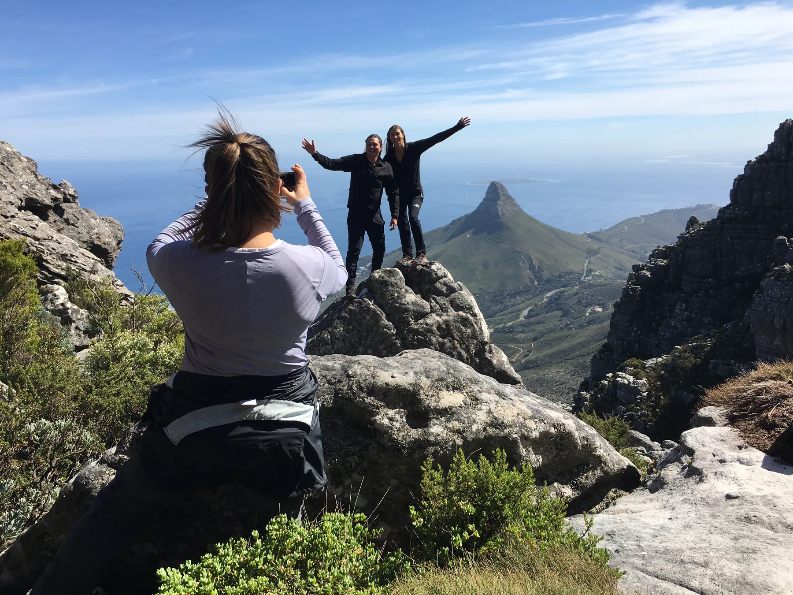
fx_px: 664
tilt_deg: -12.6
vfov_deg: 48.2
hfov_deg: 61.7
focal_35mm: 29
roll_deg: +2.2
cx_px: 396
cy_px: 298
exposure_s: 1/1479
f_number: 2.2
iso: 25
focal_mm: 4.15
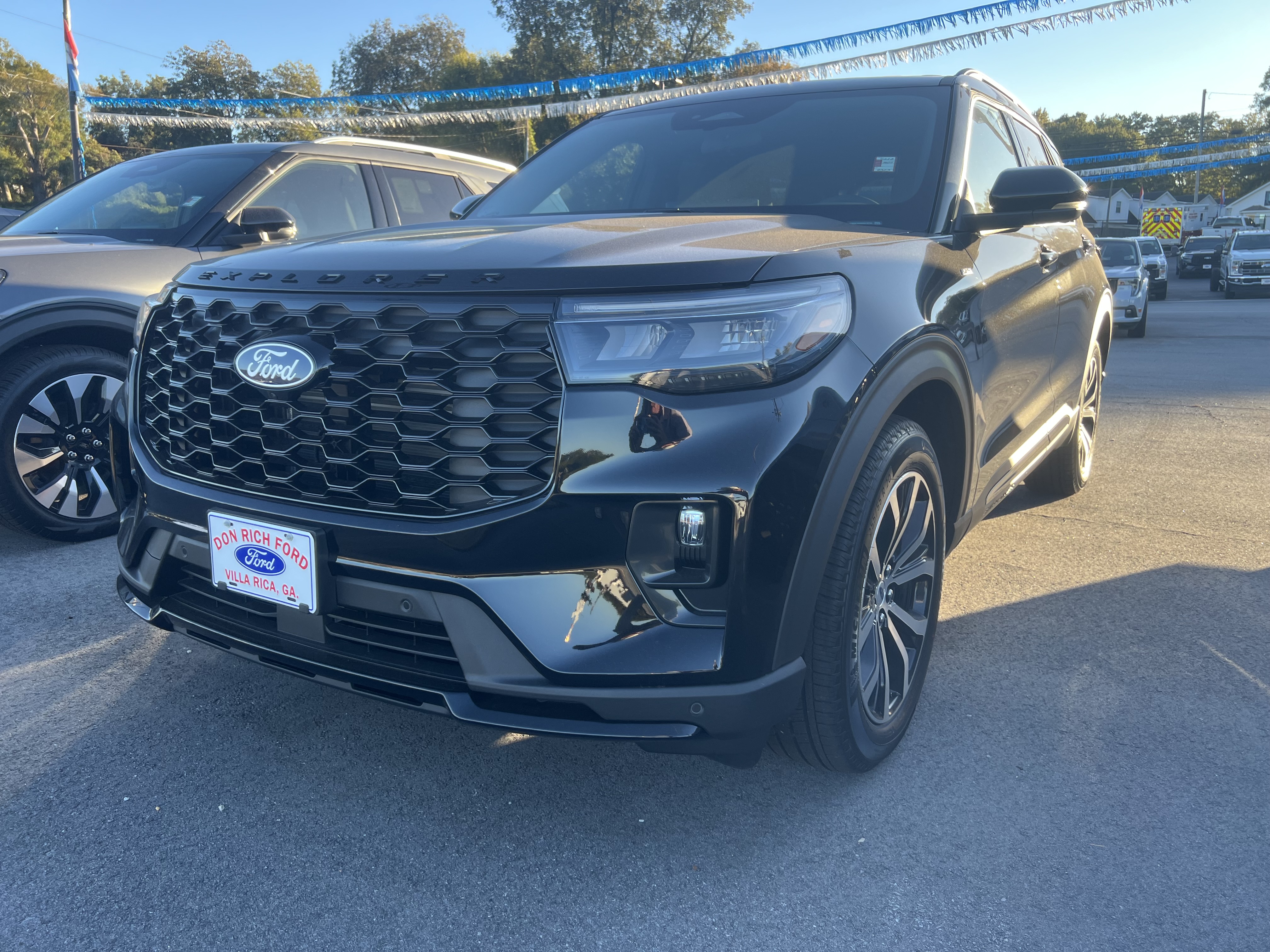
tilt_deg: -11.8
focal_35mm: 26
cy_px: 476
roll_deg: -1.1
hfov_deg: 67.3
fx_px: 954
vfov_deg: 53.1
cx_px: 635
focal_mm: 5.7
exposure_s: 1/361
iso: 50
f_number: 1.5
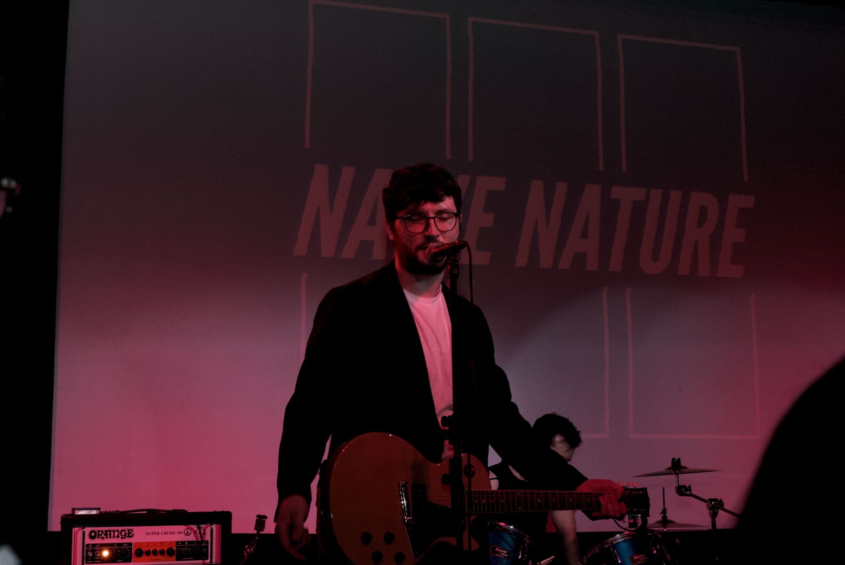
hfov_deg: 39.6
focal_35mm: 50
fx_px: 1175
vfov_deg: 27.0
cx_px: 422
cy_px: 282
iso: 5000
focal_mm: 50
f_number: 11
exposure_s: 1/60
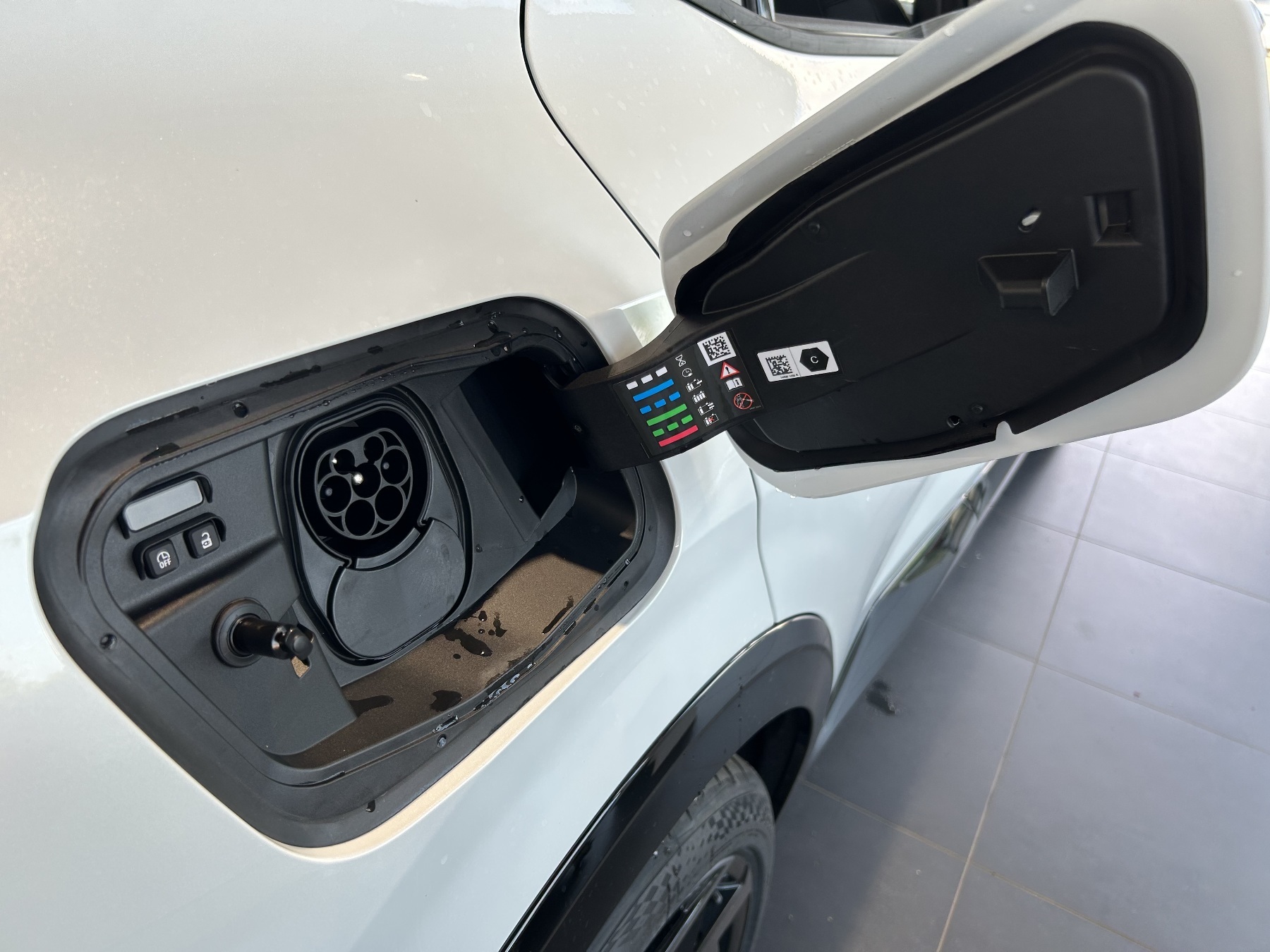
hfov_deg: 67.3
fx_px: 954
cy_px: 476
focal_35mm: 26
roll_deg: -6.0
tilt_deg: -29.9
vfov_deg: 53.1
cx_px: 635
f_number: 1.5
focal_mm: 5.7
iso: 40
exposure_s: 1/210
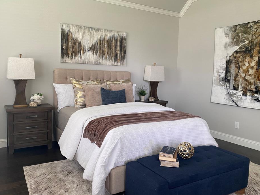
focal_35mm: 29
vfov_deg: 48.2
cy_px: 94
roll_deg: -1.2
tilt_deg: -5.6
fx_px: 218
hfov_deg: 61.6
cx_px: 121
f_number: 1.8
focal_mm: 4.25
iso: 100
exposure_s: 1/60
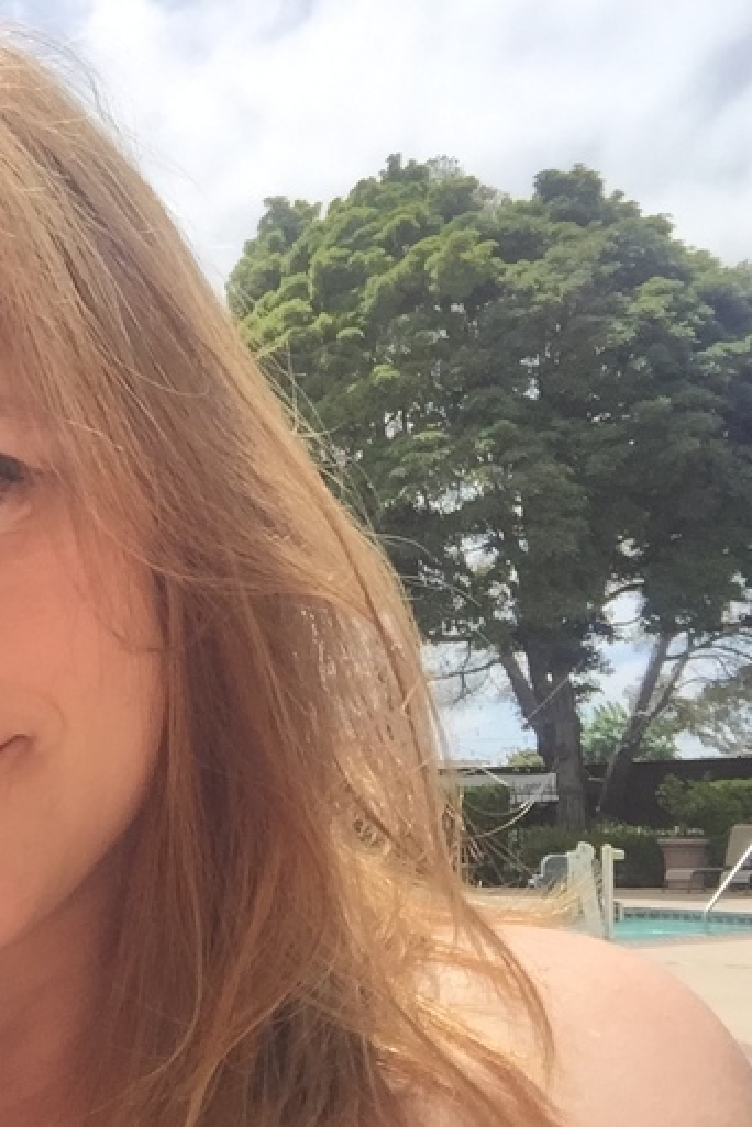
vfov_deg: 44.5
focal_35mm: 44
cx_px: 33
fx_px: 1379
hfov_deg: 28.9
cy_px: 568
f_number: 2.2
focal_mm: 2.65
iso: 32
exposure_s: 1/987
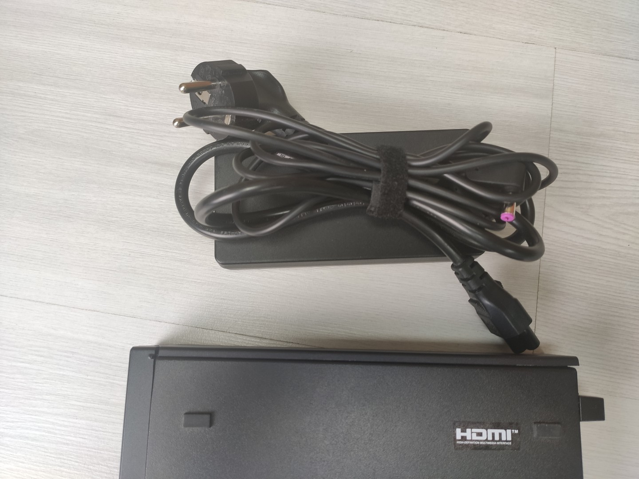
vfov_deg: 53.1
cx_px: 320
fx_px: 480
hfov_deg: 67.3
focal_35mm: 26
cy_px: 240
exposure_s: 1/50
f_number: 1.75
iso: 160
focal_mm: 4.77
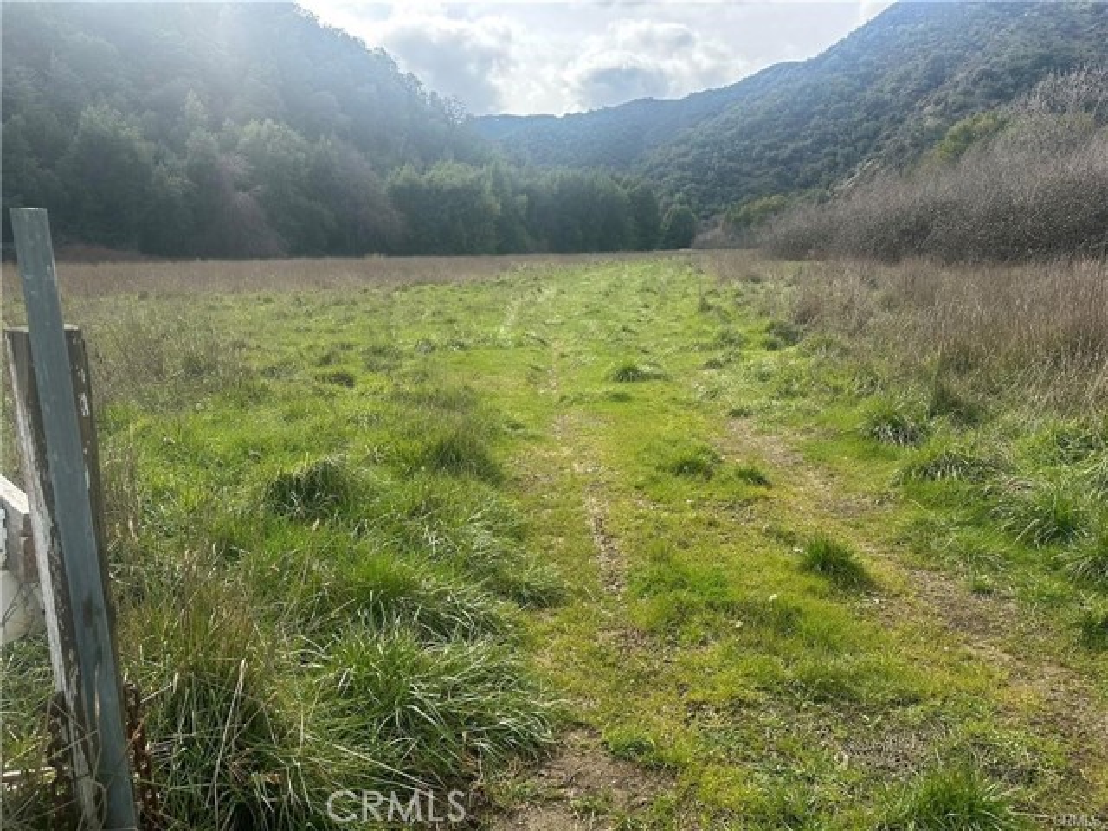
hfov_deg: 71.6
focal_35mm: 24
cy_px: 416
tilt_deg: -11.4
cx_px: 554
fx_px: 768
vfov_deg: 56.8
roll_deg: +0.8
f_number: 1.78
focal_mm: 6.86
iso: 80
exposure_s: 1/2252
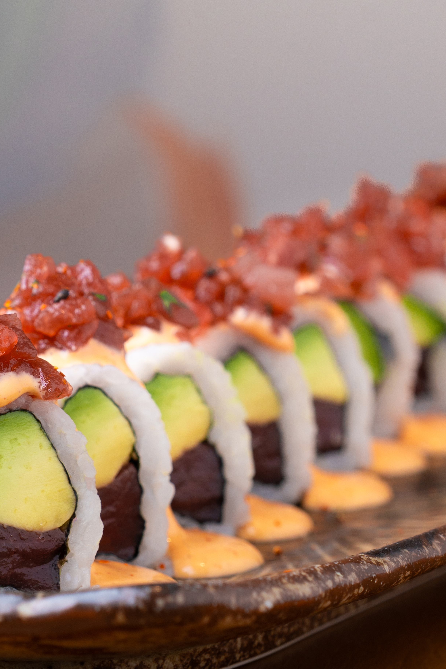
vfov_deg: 22.6
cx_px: 179
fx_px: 1673
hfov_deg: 15.2
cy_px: 302
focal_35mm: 90
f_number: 6.3
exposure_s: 1/100
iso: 160
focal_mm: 55
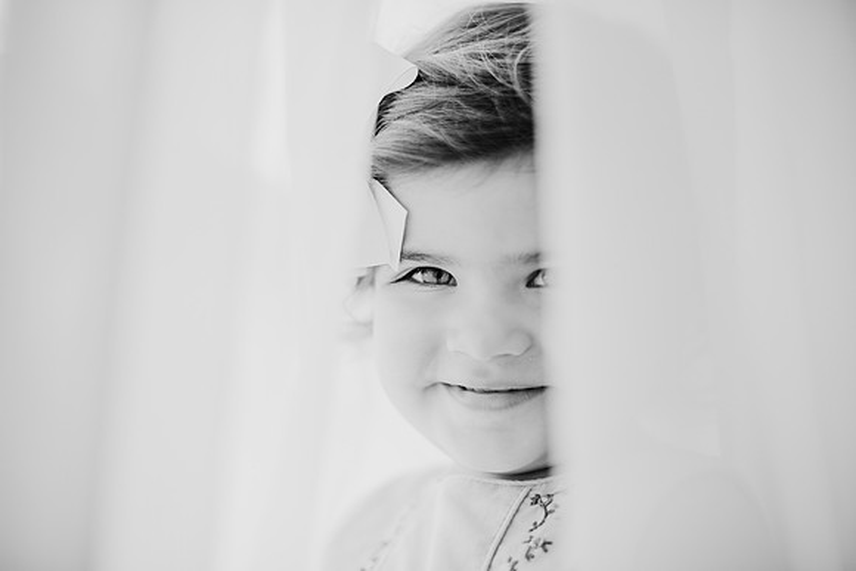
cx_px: 428
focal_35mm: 50
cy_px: 286
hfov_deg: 39.6
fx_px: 1189
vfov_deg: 27.0
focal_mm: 50
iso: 500
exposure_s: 1/800
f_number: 2
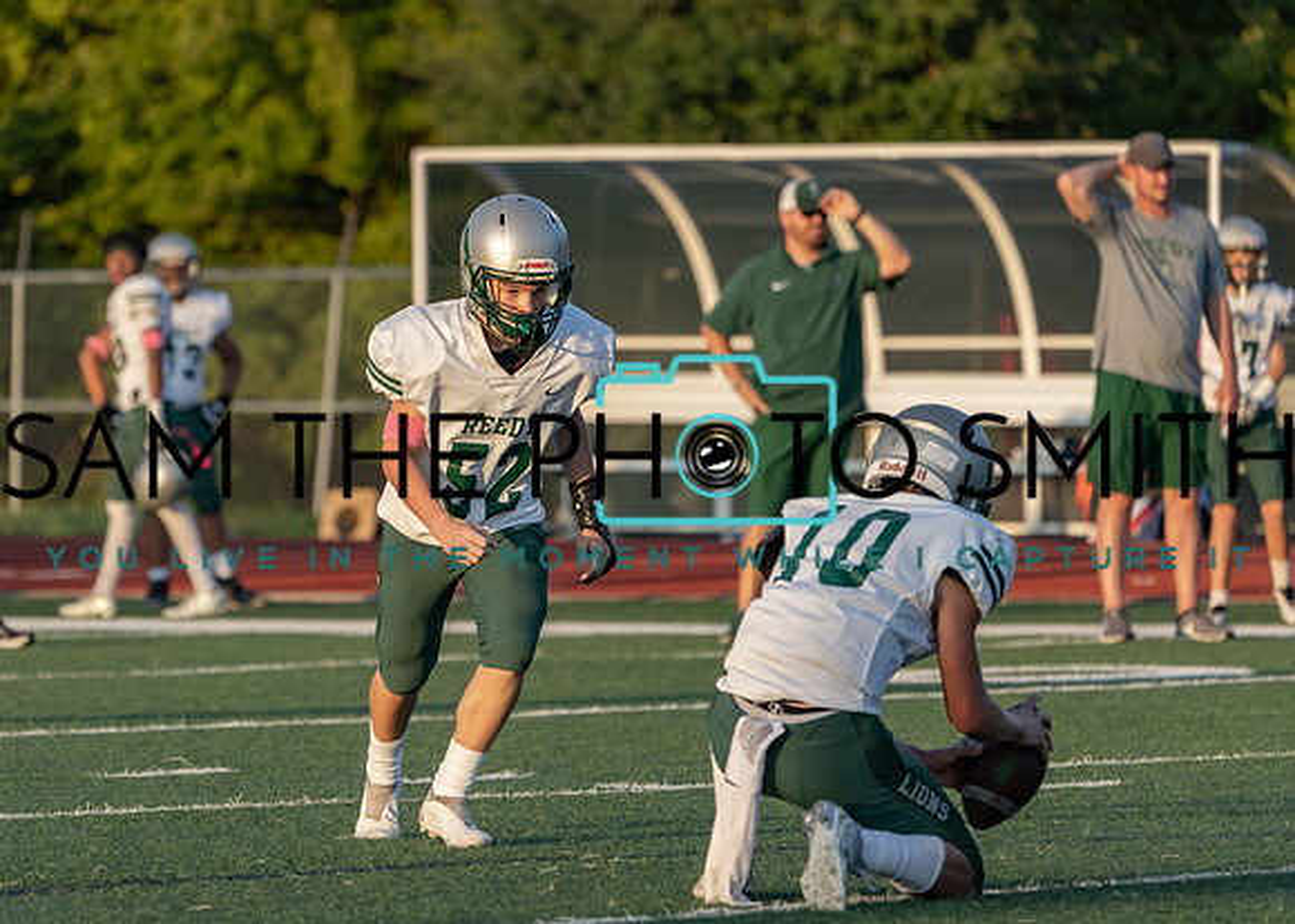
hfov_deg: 5.1
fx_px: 14671
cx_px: 549
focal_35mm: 399
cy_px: 498
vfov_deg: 3.6
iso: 800
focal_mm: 339
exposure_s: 1/1000
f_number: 7.1
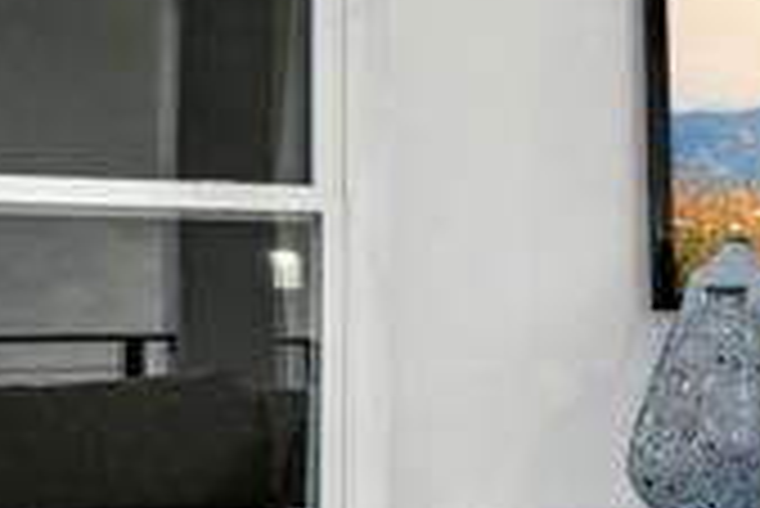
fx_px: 2430
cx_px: 1979
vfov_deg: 11.9
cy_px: 310
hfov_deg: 12.5
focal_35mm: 115
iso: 400
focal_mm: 19
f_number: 8
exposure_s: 1/15
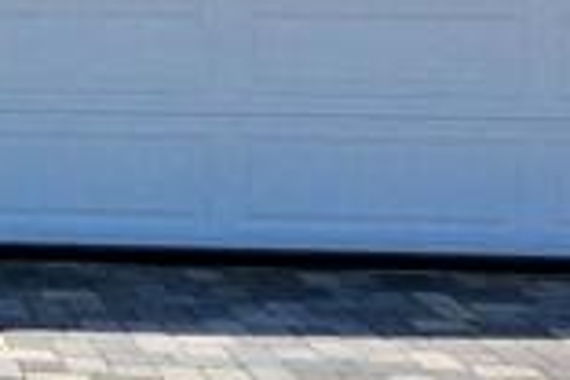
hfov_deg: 15.7
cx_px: -508
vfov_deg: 12.6
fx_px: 1714
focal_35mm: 108
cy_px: 102
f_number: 8
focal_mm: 11
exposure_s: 1/250
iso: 200
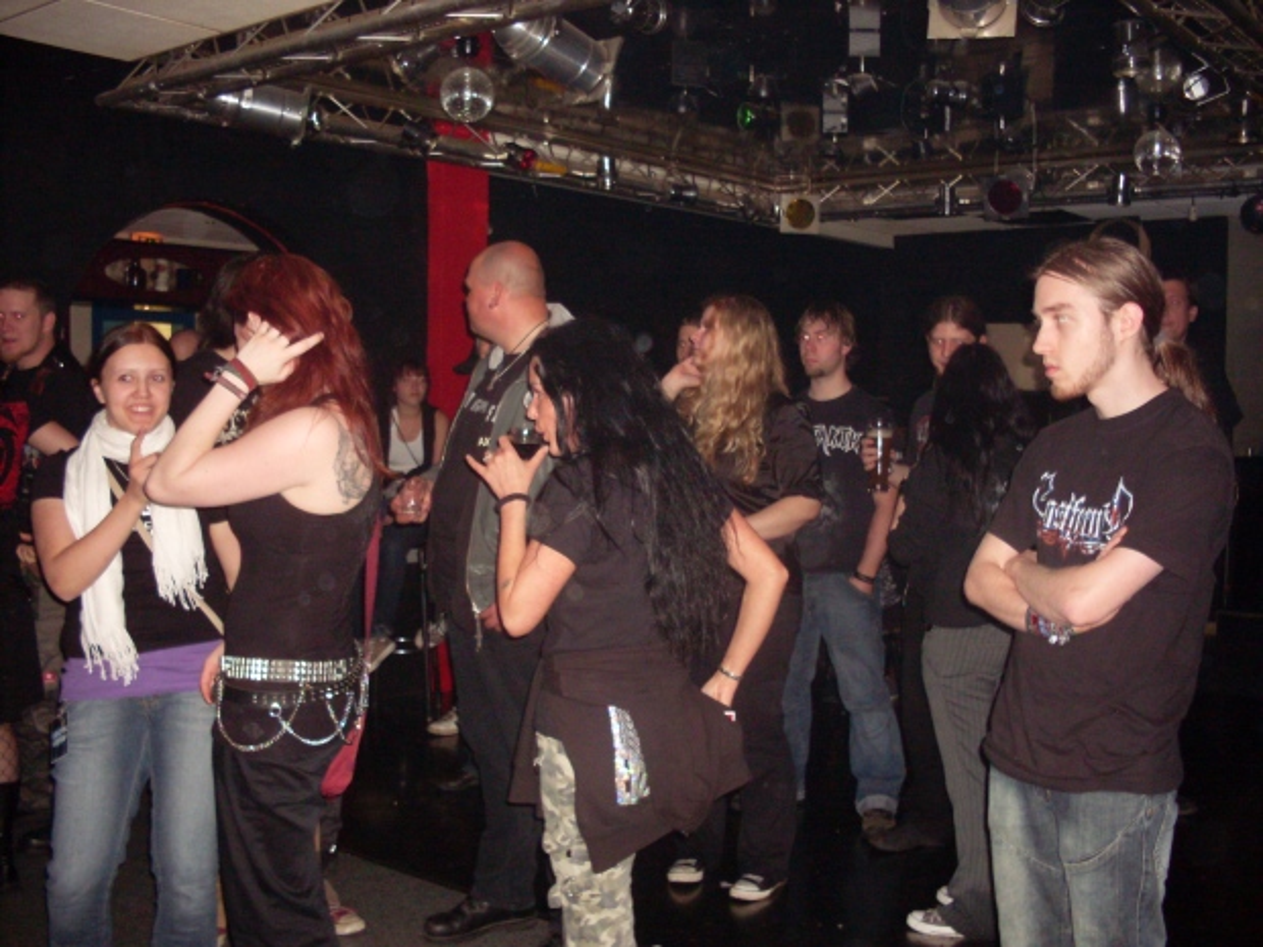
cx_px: 632
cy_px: 474
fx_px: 1386
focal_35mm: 38
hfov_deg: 49.0
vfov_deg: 37.7
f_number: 2.8
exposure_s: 1/45
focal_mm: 6.3
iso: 240
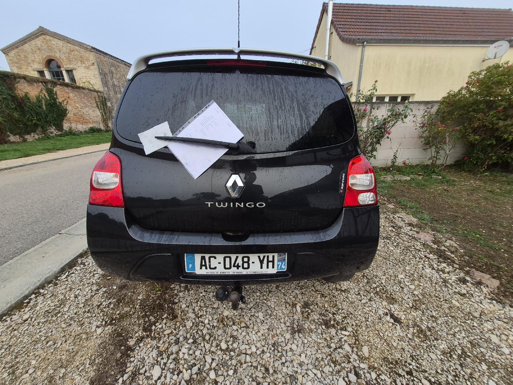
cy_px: 192
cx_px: 256
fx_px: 193
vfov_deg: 89.9
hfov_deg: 106.2
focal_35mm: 13
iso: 40
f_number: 2.2
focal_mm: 1.74
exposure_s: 1/333
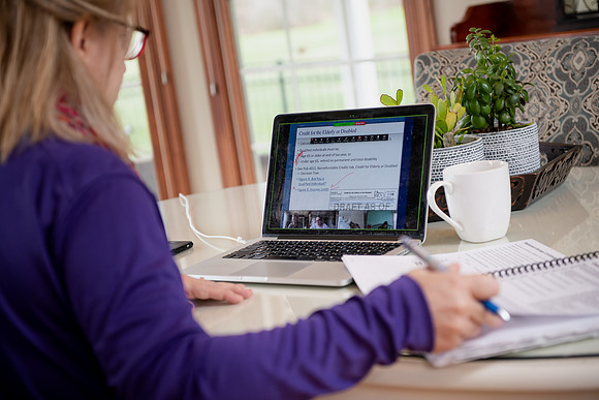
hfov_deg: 28.8
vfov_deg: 19.5
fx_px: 1165
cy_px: 200
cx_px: 300
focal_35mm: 70
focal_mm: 70
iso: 400
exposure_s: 1/200
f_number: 3.5
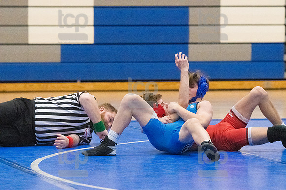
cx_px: 143
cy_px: 95
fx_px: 2025
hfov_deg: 8.1
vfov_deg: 5.4
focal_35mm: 255
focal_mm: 170
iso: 10000
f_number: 4.5
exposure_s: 1/1600
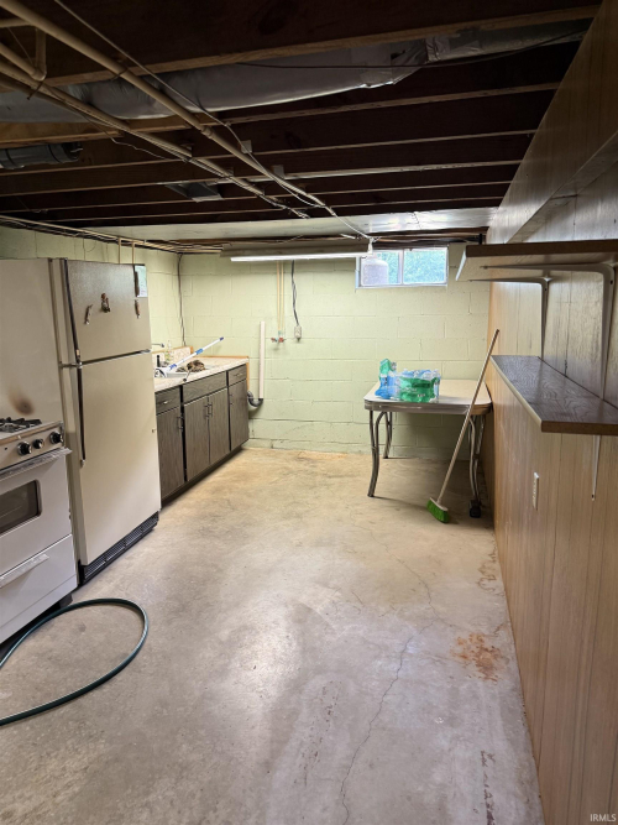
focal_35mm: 24
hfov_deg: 56.8
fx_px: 571
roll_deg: +1.8
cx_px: 309
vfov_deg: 71.6
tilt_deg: -10.3
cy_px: 412
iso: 200
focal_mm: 6.76
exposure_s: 1/60
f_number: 1.78
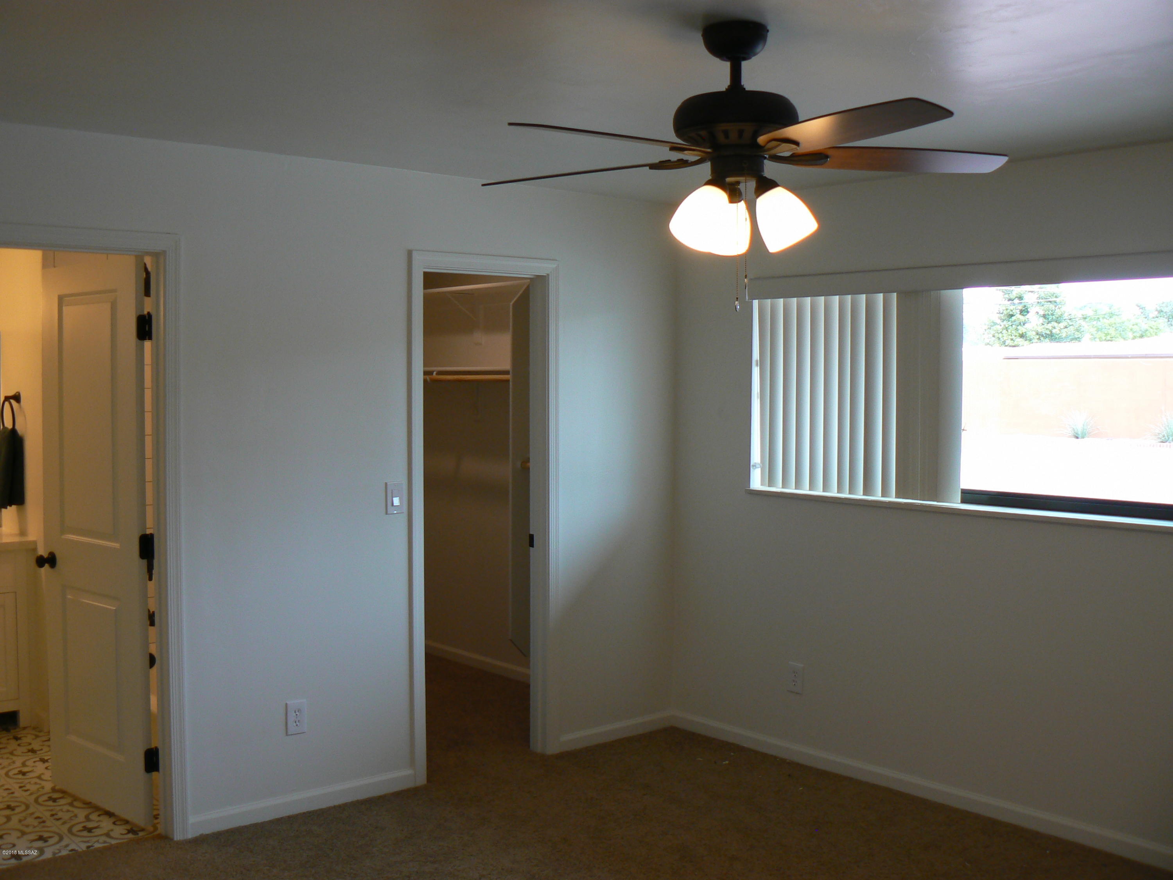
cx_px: 586
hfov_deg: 51.4
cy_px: 440
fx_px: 1220
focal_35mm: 36
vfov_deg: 39.7
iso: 80
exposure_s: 1/50
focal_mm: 6
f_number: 2.8
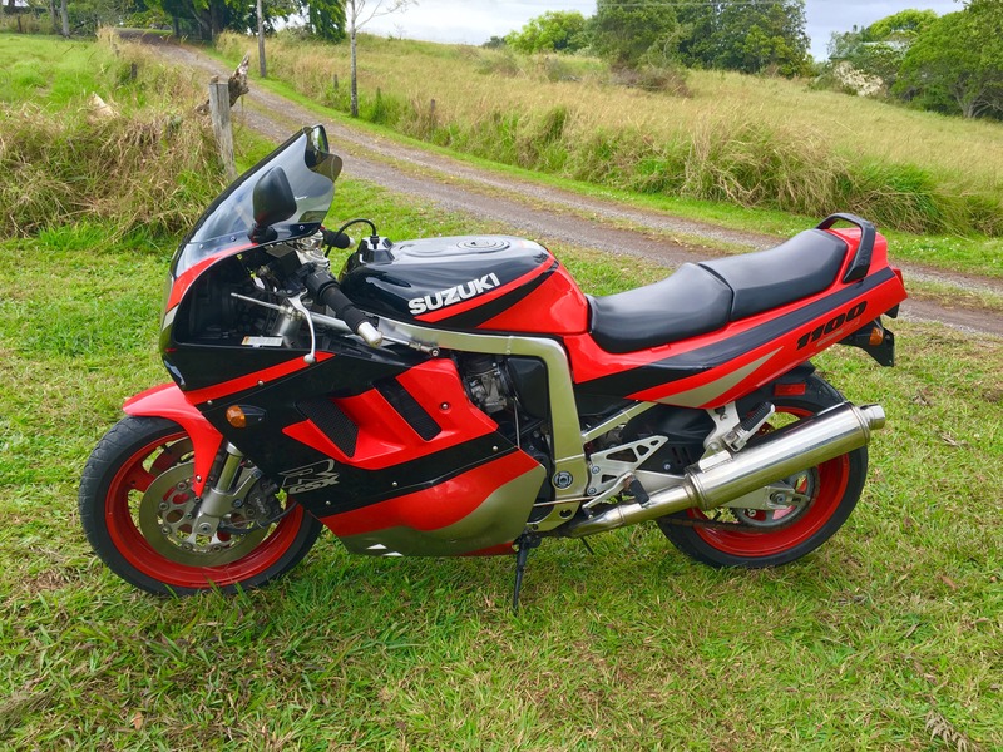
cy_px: 376
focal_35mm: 29
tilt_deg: -15.4
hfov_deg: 61.7
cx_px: 502
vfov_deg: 48.2
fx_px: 840
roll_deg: -0.6
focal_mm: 4.15
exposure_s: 1/187
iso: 25
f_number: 2.2
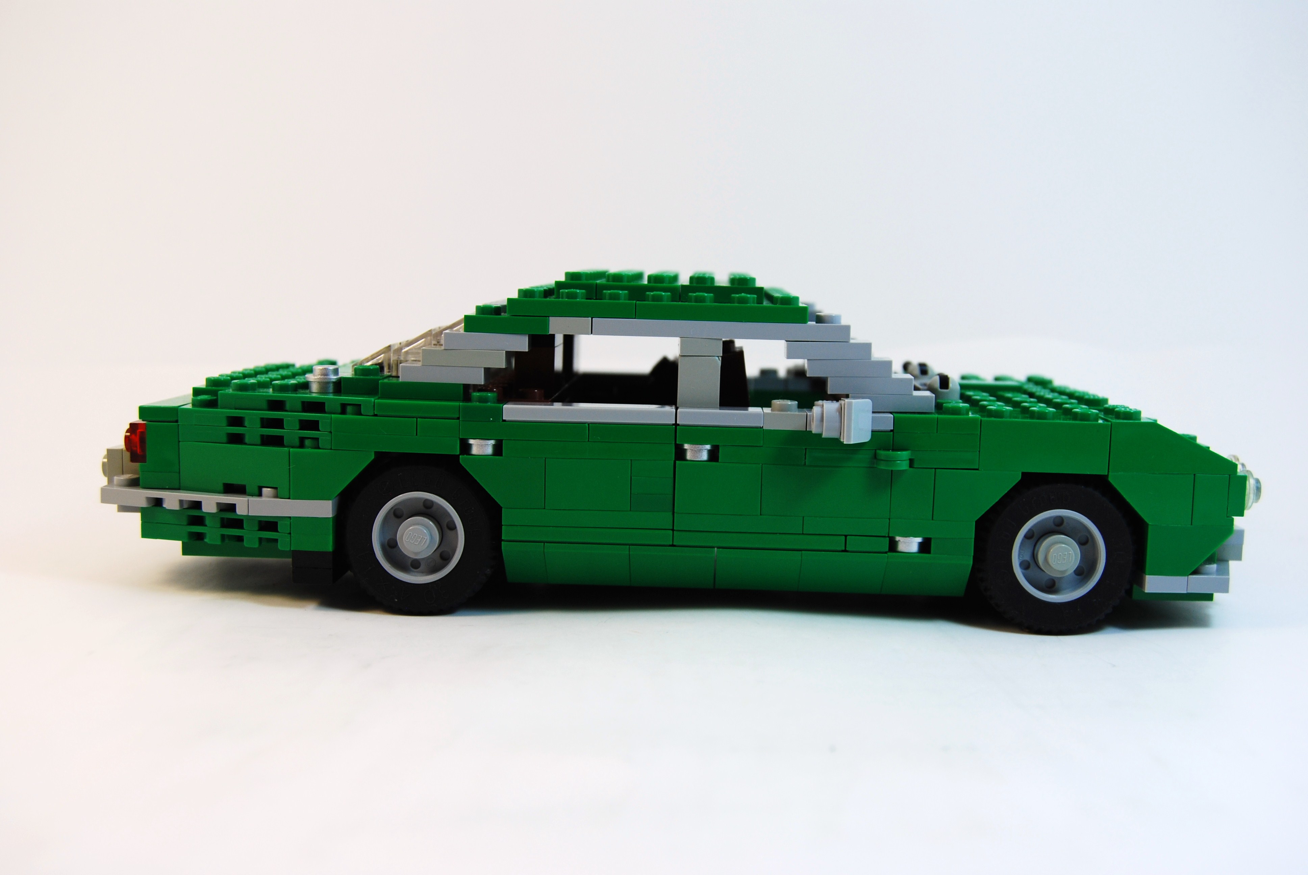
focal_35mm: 42
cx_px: 654
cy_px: 438
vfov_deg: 32.0
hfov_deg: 46.3
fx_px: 1528
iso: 180
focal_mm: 28
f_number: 5.6
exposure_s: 1/125
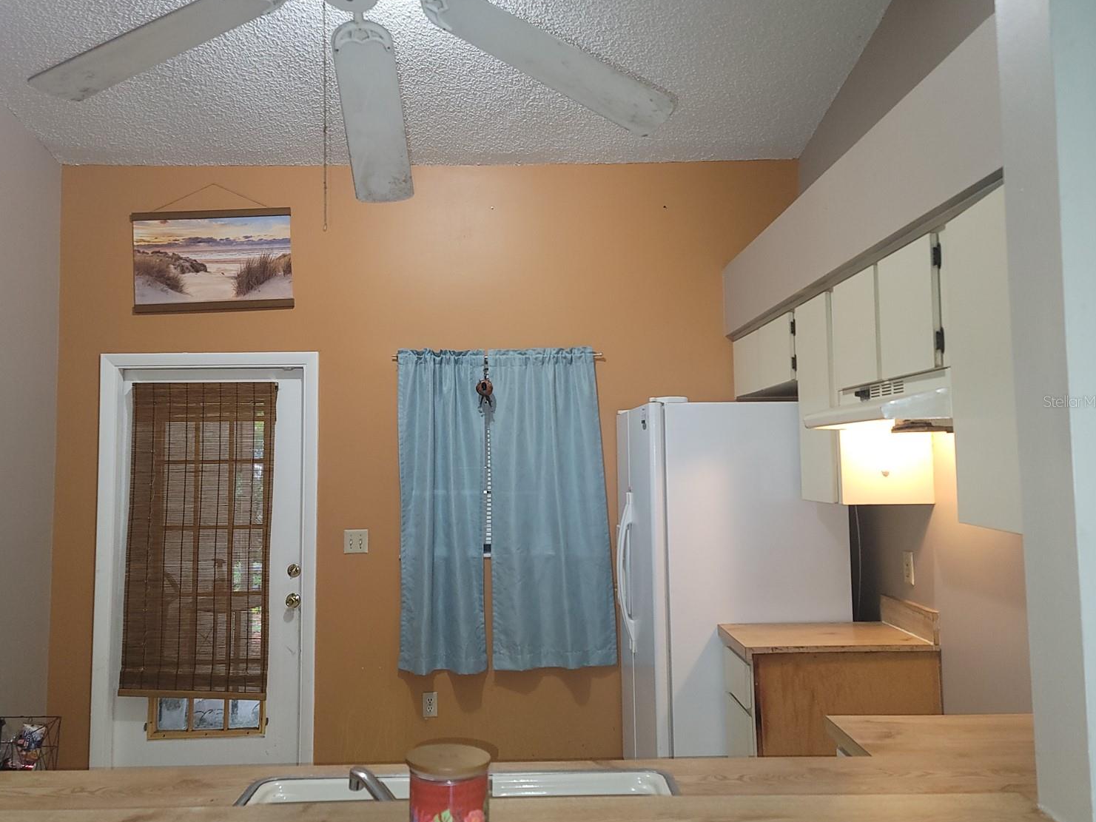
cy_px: 401
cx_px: 521
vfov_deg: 51.4
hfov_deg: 65.3
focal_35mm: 27
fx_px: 855
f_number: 1.8
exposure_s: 1/15
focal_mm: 7
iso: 125
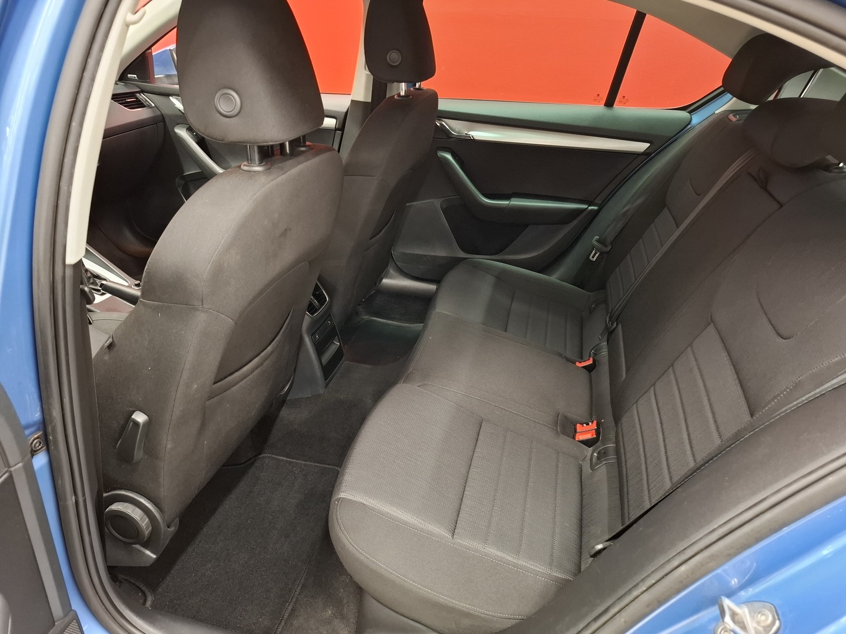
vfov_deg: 58.9
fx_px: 562
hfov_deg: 73.9
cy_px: 317
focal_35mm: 23
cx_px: 423
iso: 640
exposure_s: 1/25
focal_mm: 5.54
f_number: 1.8
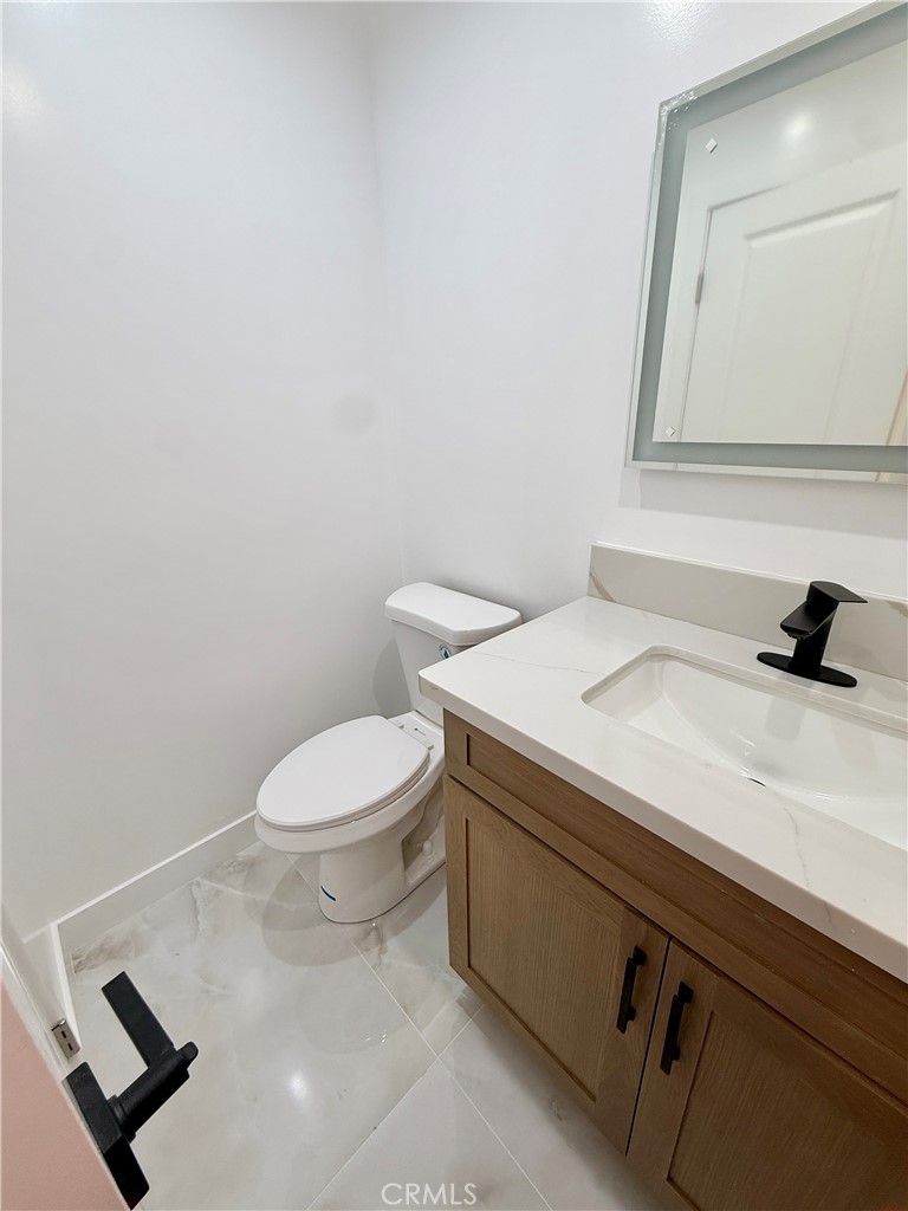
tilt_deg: -20.2
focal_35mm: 14
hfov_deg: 85.7
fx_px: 490
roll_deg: +1.2
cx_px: 454
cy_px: 606
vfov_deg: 102.1
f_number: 2.2
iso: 80
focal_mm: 2.22
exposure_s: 1/120
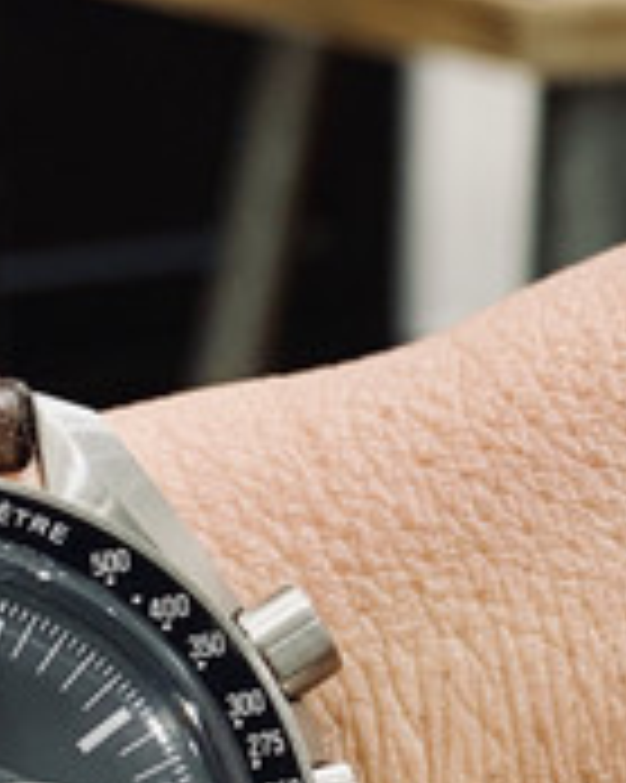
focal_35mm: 117
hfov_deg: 12.9
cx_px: 685
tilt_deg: -11.0
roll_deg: -3.1
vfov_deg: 16.4
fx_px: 2712
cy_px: 270
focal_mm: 4.25
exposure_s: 1/50
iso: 50
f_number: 1.8
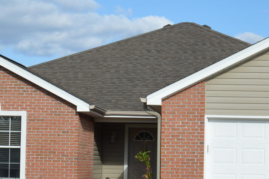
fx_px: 776
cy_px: 156
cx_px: 211
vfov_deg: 13.0
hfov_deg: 19.5
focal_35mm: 104
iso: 100
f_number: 9
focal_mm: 24
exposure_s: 1/320
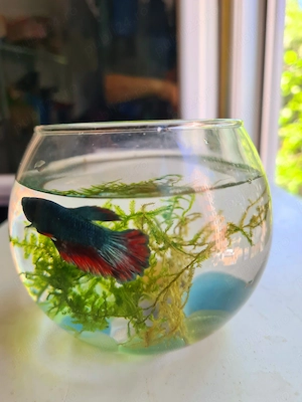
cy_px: 201
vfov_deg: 67.3
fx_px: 302
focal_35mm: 26
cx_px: 151
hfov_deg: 53.1
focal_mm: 5.4
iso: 80
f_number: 1.8
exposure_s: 1/100
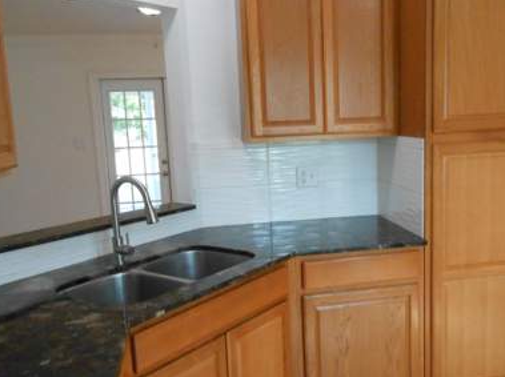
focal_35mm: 38
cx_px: 285
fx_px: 553
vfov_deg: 37.5
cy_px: 215
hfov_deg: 48.9
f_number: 3.8
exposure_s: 1/125
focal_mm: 5.3
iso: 800
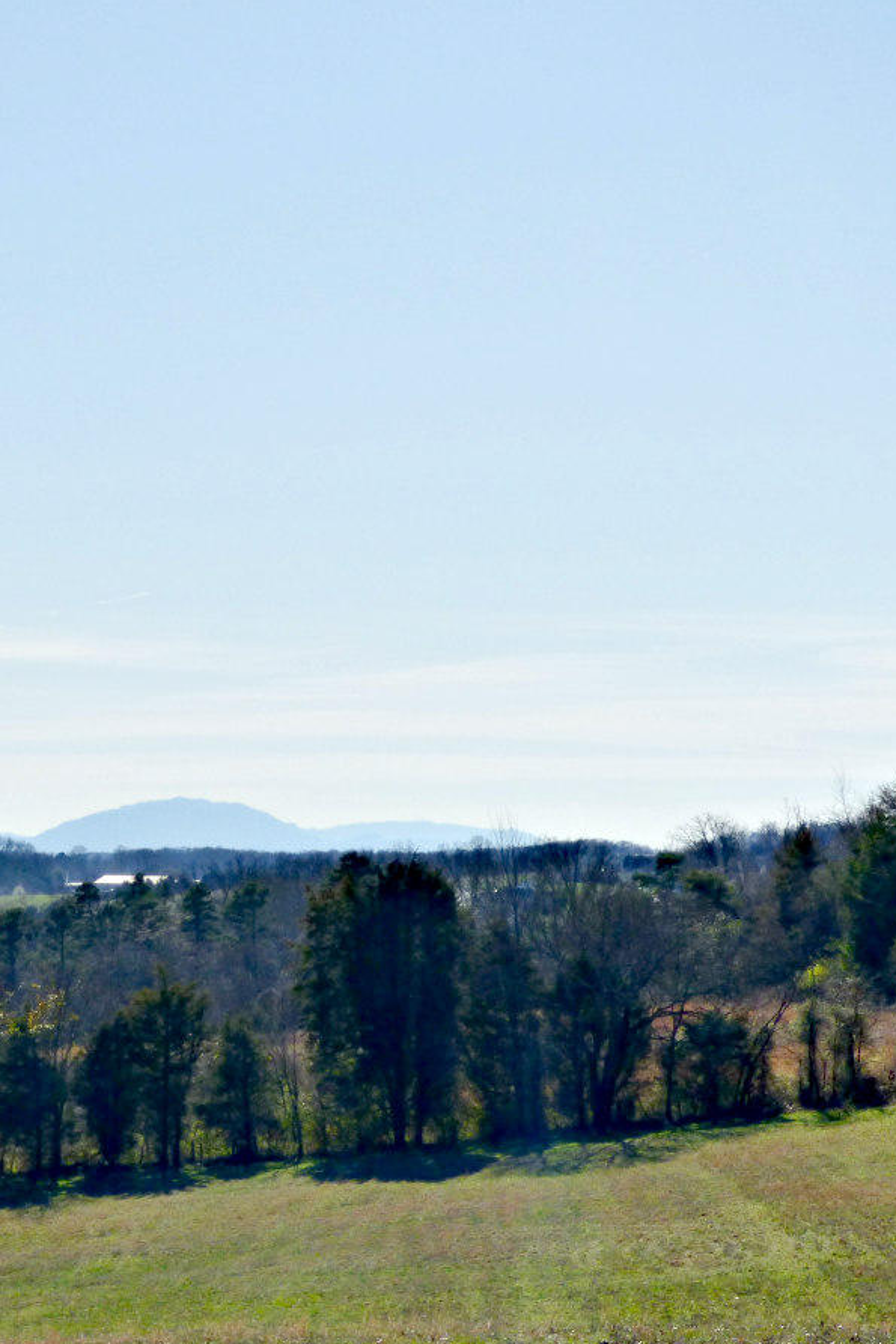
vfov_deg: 19.8
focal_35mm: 103
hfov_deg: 13.2
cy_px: 672
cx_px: 181
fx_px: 3844
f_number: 4.2
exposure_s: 1/2000
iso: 200
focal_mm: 11.76
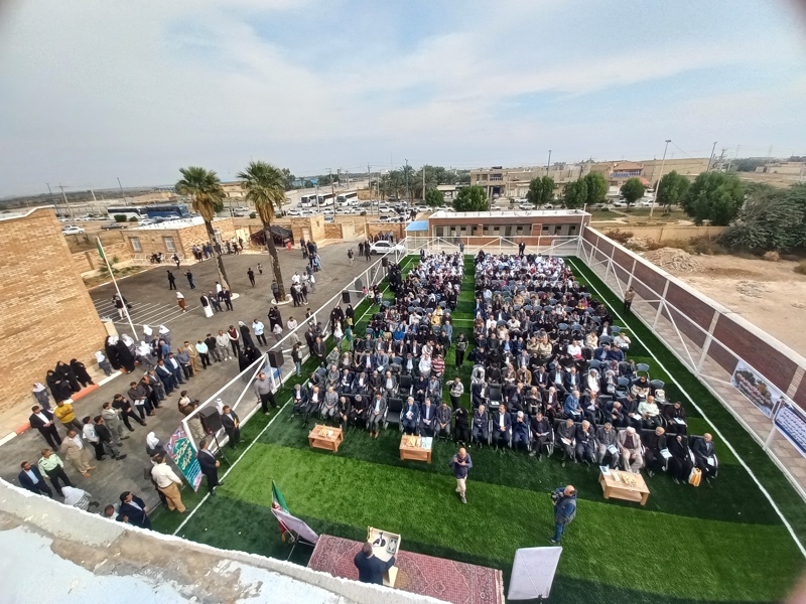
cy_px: 302
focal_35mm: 13
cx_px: 403
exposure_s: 1/553
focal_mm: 1.42
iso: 40
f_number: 2.2
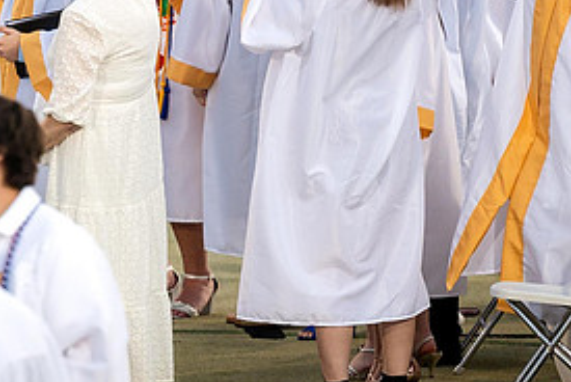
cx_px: -57
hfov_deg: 2.0
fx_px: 16163
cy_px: -162
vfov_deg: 1.4
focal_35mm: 1018
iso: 640
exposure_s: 1/500
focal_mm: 200
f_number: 2.8
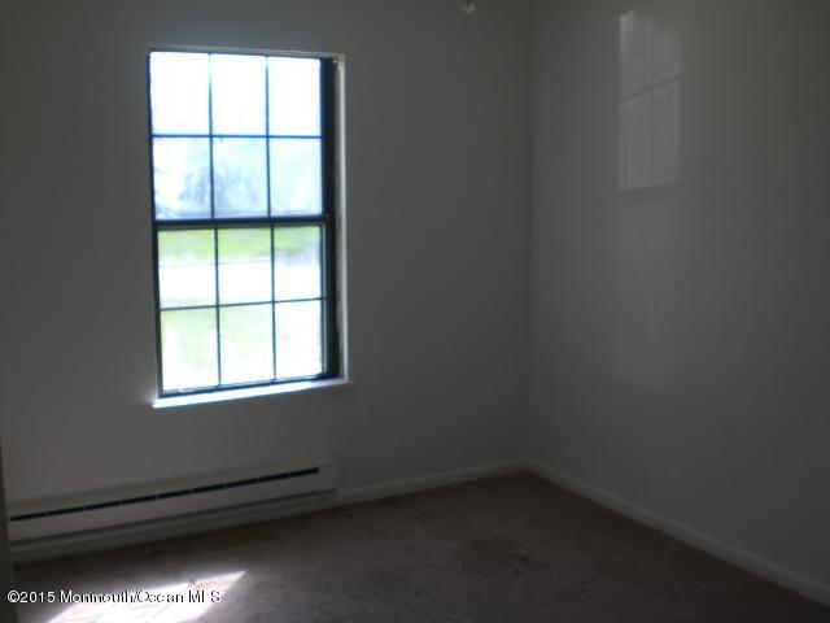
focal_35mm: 38
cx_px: 415
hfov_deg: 49.0
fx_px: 911
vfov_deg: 37.7
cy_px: 312
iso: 50
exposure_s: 1/100
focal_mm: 6.3
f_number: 3.1
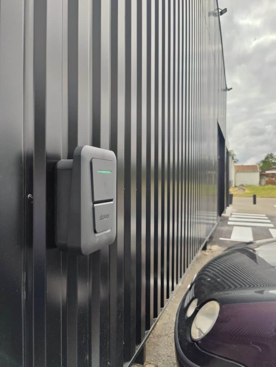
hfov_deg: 59.0
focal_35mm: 23
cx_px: 138
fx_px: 244
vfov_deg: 73.9
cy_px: 184
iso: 50
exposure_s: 1/1270
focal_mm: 6.06
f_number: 1.8
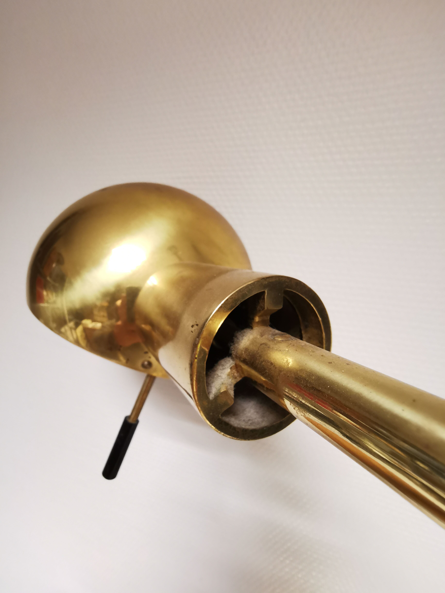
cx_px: 222
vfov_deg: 91.0
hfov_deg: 74.7
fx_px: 291
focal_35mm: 17
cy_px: 296
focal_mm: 2.26
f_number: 2.2
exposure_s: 1/25
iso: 500
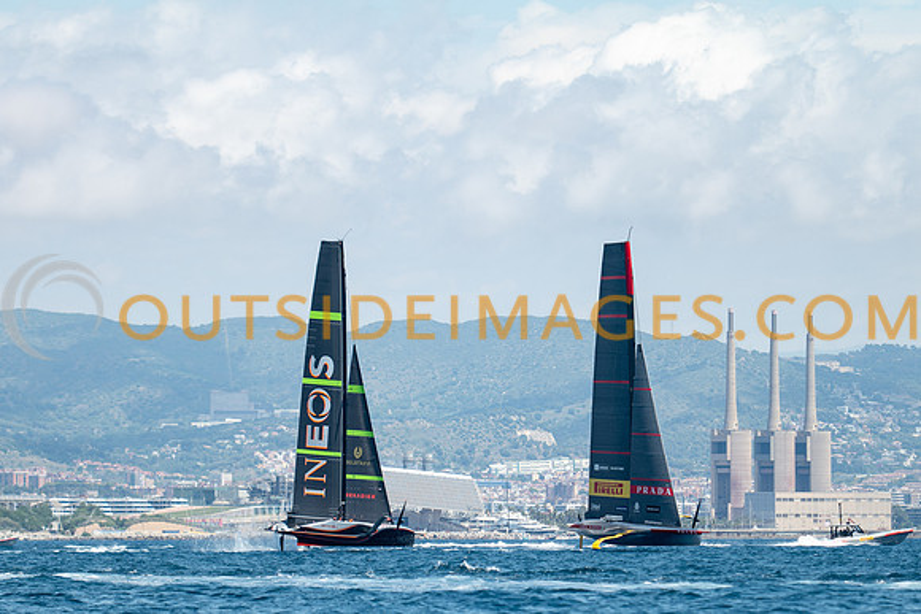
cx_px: 460
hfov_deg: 7.1
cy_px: 448
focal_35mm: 292
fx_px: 7469
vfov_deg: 4.7
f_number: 2.8
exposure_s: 1/3200
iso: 100
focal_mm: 200
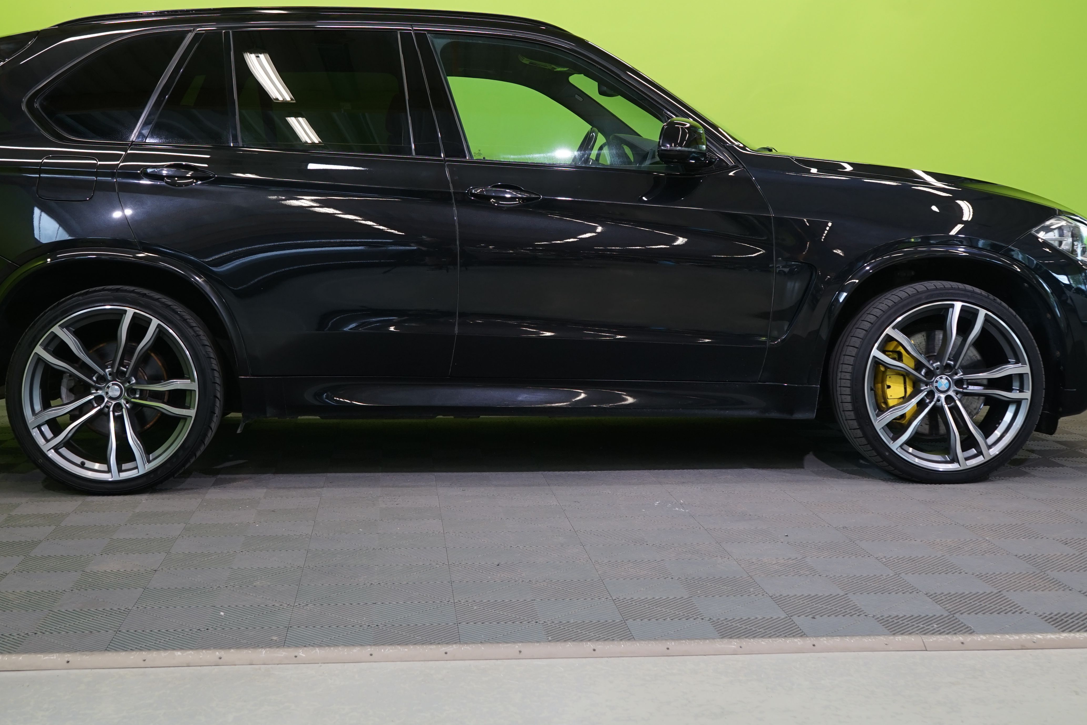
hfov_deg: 41.0
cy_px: 239
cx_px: 478
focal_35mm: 48
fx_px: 1449
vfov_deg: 27.9
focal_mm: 33
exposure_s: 1/30
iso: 500
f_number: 6.3
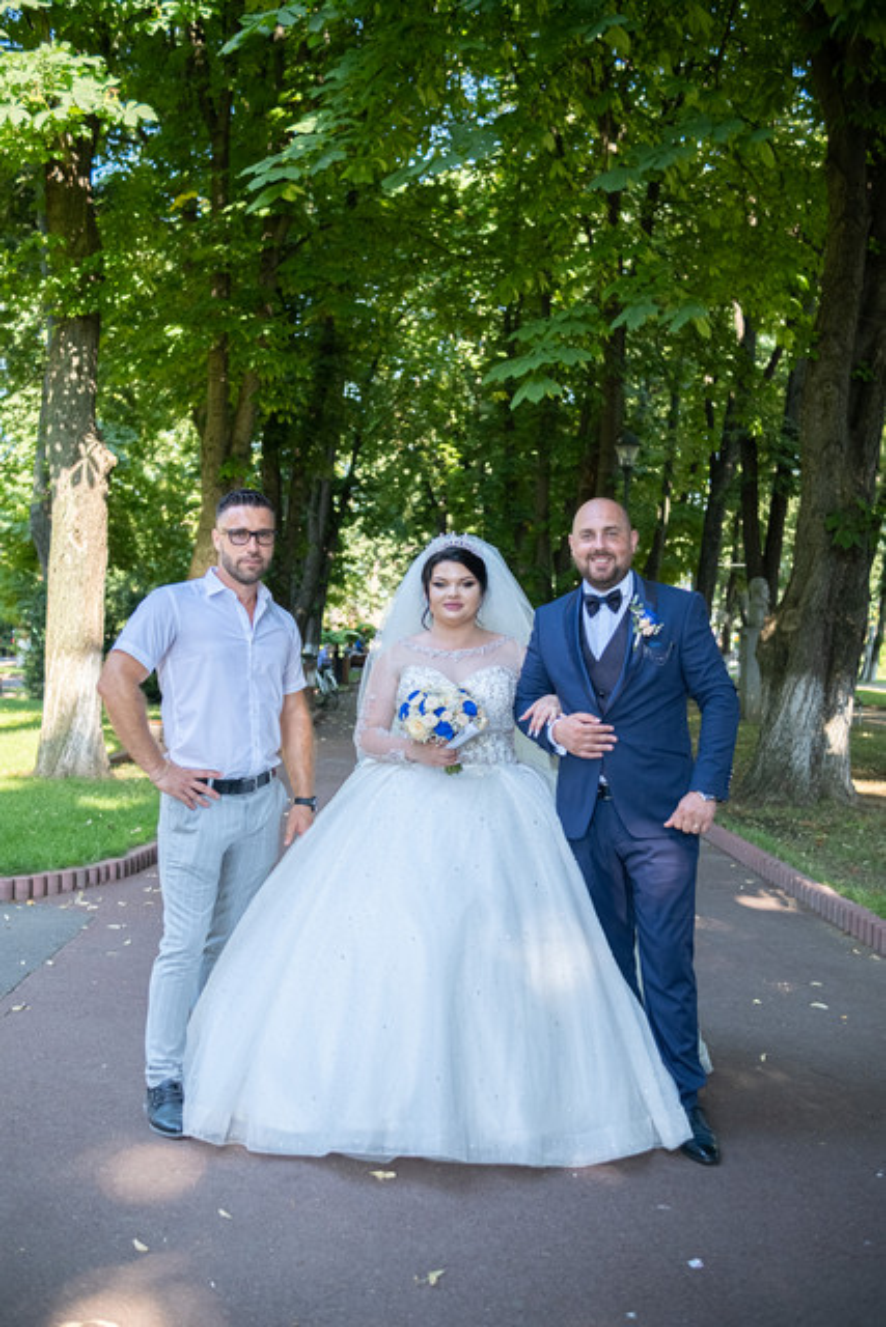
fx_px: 1291
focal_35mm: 35
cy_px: 664
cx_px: 443
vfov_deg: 54.4
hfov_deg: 37.9
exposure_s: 1/500
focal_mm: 23
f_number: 2.2
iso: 640
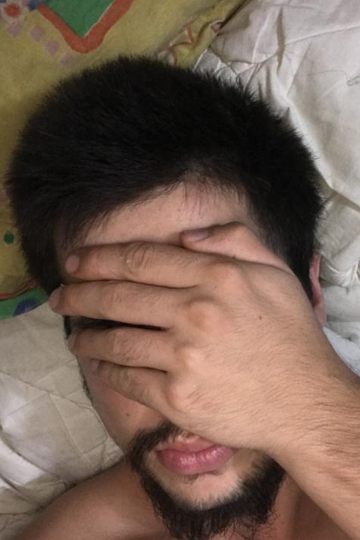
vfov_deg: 45.2
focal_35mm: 43
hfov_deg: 31.2
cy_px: 324
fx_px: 645
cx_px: 201
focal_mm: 2.87
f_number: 2.2
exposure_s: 1/20
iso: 200
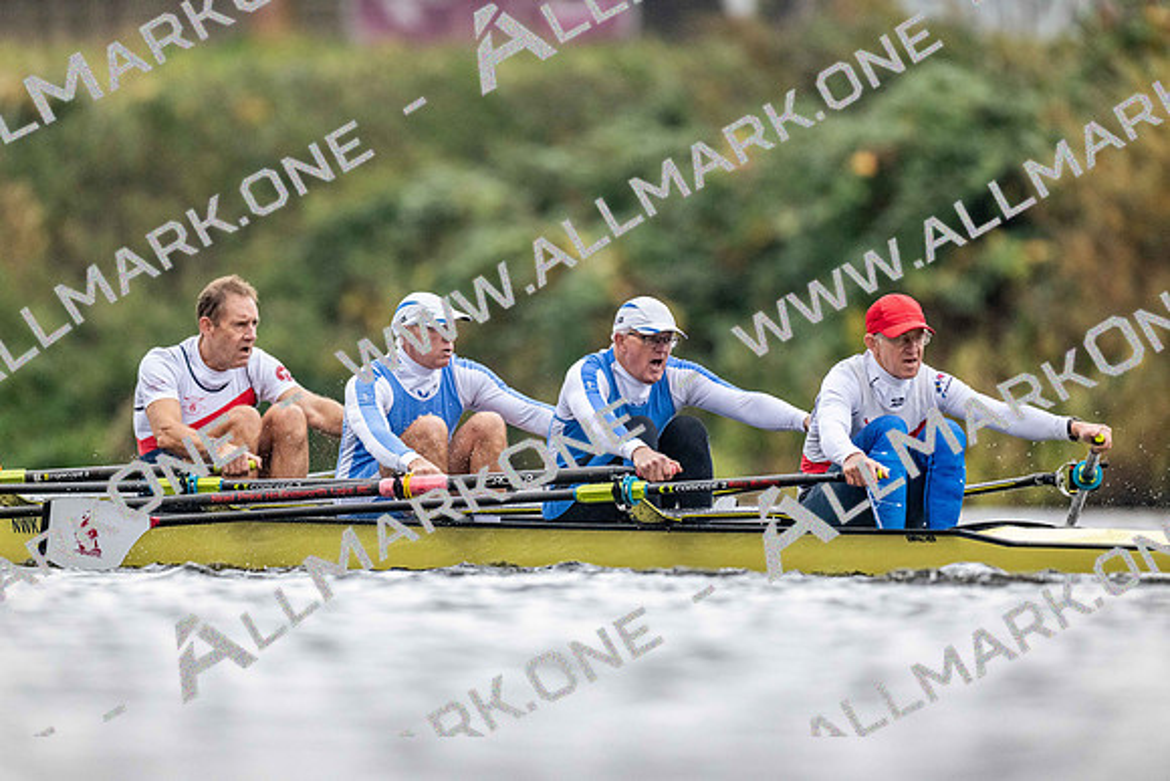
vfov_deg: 2.3
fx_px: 19504
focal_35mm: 600
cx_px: 585
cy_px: 390
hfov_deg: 3.4
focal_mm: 600
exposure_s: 1/2500
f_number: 4
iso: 4000
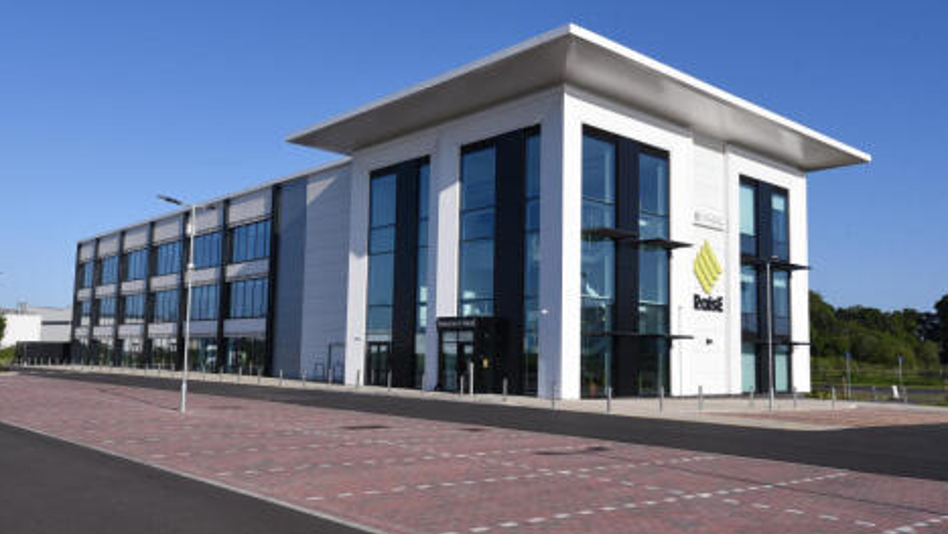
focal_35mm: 32
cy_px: 285
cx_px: 481
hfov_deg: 61.0
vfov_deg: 36.7
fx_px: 805
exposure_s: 1/320
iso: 200
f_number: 11
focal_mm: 30
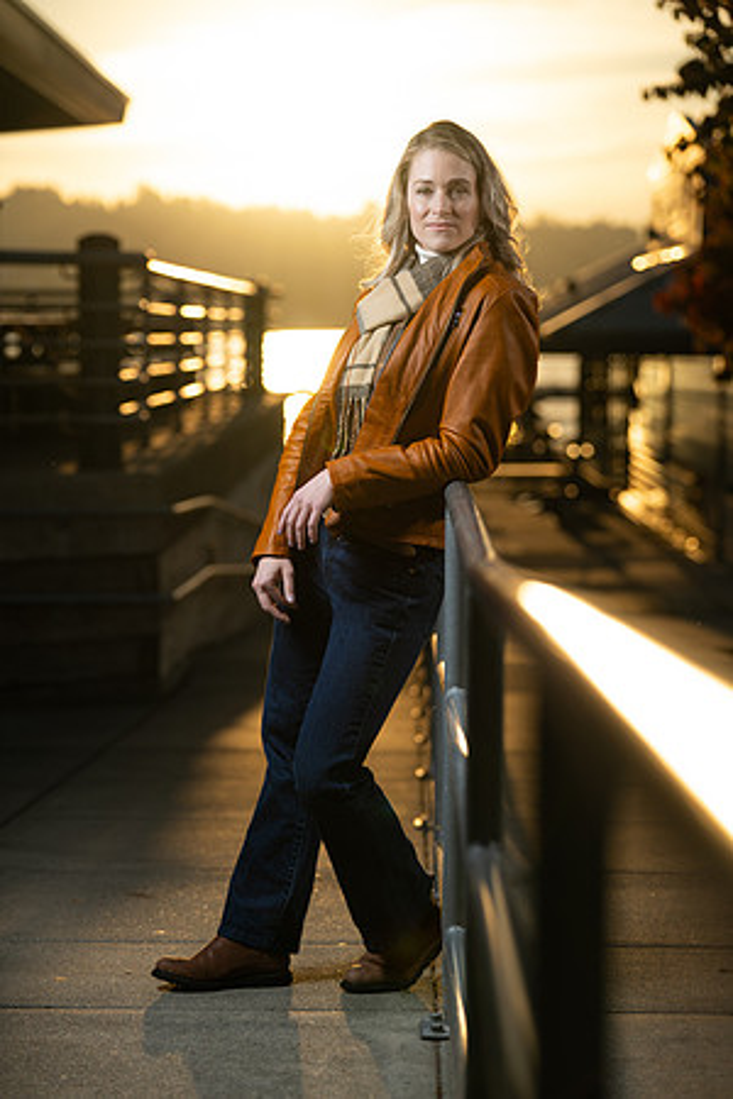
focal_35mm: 83
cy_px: 550
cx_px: 366
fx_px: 2535
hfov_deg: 16.5
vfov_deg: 24.5
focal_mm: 83
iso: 64
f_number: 2.8
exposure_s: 1/2000
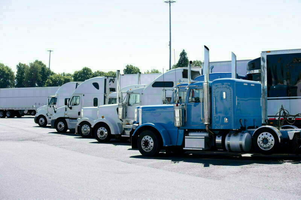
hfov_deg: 28.9
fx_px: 585
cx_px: 150
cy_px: 100
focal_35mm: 70
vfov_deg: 19.4
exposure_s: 1/320
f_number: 7.1
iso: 100
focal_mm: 70
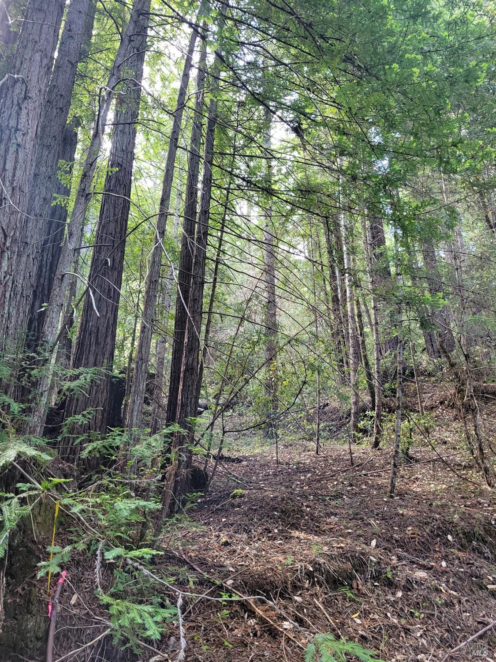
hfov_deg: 53.1
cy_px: 331
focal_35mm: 26
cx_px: 248
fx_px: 497
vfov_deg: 67.3
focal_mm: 5.4
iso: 100
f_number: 1.8
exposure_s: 1/40
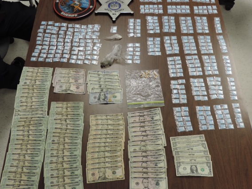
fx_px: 328
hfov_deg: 42.1
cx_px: 121
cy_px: 95
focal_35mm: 45
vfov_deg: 32.2
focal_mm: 7.1
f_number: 3.3
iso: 320
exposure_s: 1/50
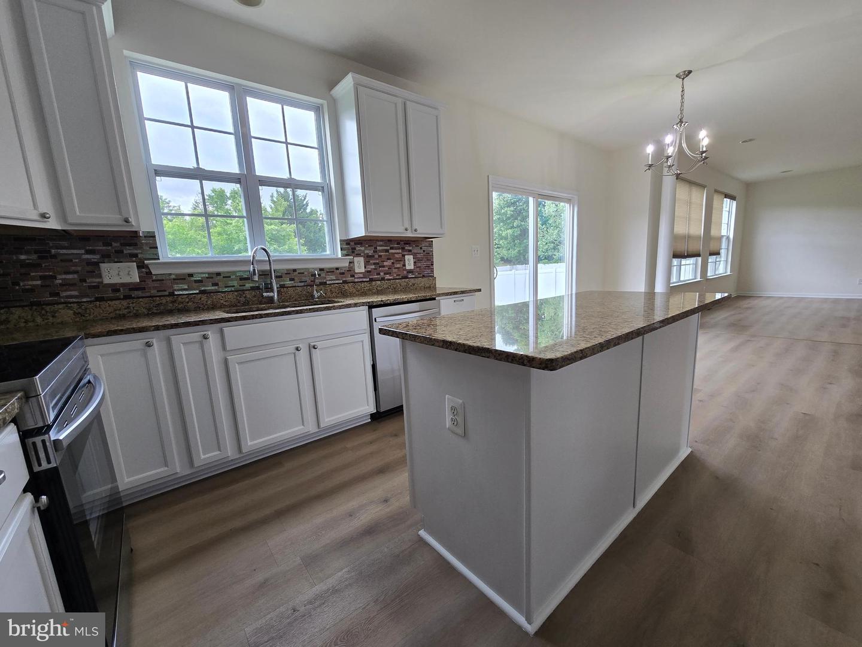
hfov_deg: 106.2
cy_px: 324
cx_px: 431
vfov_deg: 89.9
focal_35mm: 13
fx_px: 324
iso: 64
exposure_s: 1/60
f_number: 2.2
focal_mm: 2.2
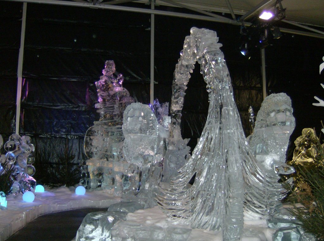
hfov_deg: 51.5
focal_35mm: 36
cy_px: 120
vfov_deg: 39.5
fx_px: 336
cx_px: 162
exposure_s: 1/60
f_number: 2.8
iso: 200
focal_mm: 6
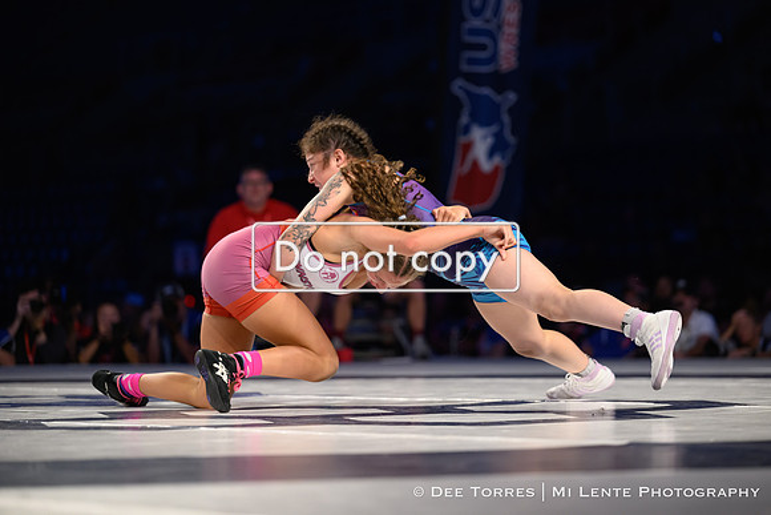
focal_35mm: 130
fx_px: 2785
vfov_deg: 10.6
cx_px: 386
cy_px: 258
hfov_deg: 15.8
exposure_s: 1/800
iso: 2200
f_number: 2.8
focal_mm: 130
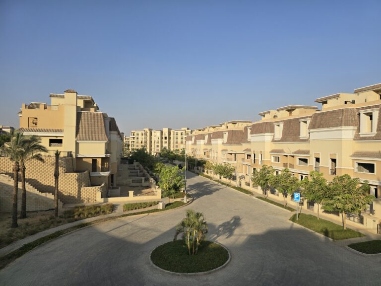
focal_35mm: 23
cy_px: 143
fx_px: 253
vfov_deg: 58.9
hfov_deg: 73.9
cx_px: 190
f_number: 1.7
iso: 12
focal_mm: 6.3
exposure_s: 1/734
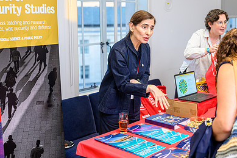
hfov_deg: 37.2
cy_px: 54
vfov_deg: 25.4
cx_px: 156
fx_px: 349
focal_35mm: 53
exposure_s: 1/200
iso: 640
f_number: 2
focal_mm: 35
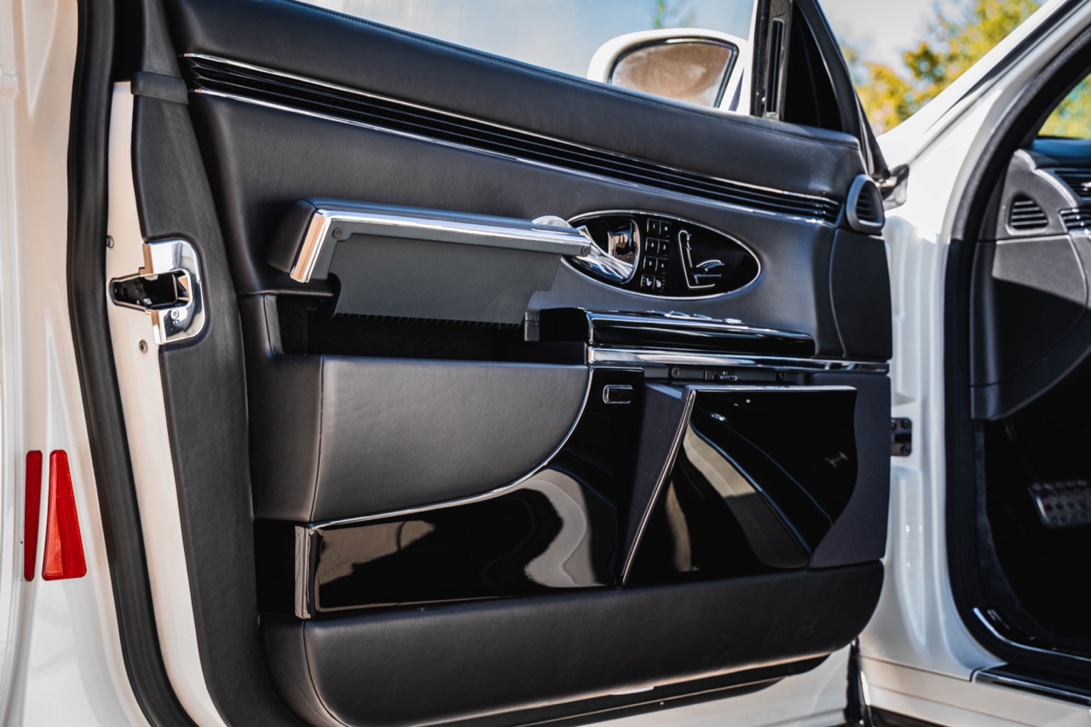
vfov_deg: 27.5
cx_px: 546
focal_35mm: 49
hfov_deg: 40.3
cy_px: 364
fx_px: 1485
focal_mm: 49
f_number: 5
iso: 400
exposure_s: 1/50
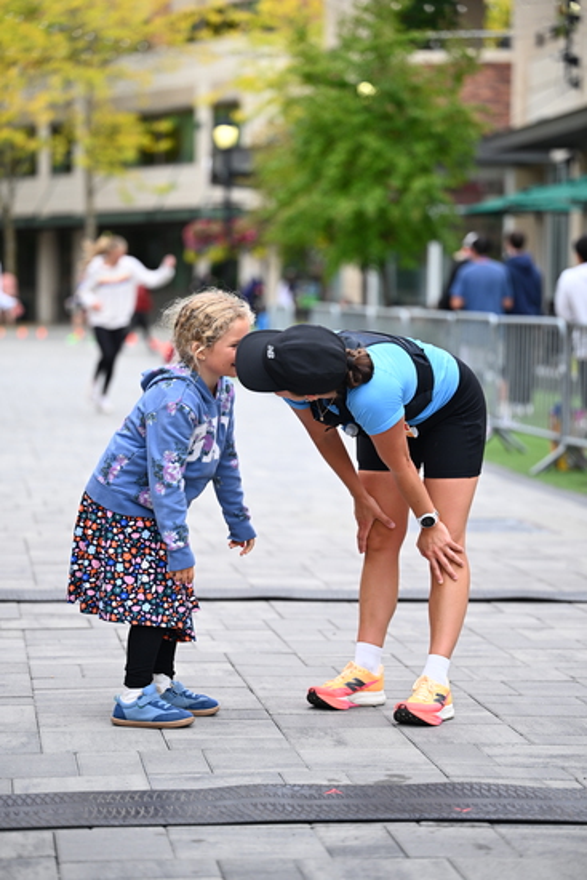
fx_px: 2566
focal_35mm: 105
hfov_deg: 13.0
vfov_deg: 19.5
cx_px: 294
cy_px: 440
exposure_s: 1/1600
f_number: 2.8
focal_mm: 105
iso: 640
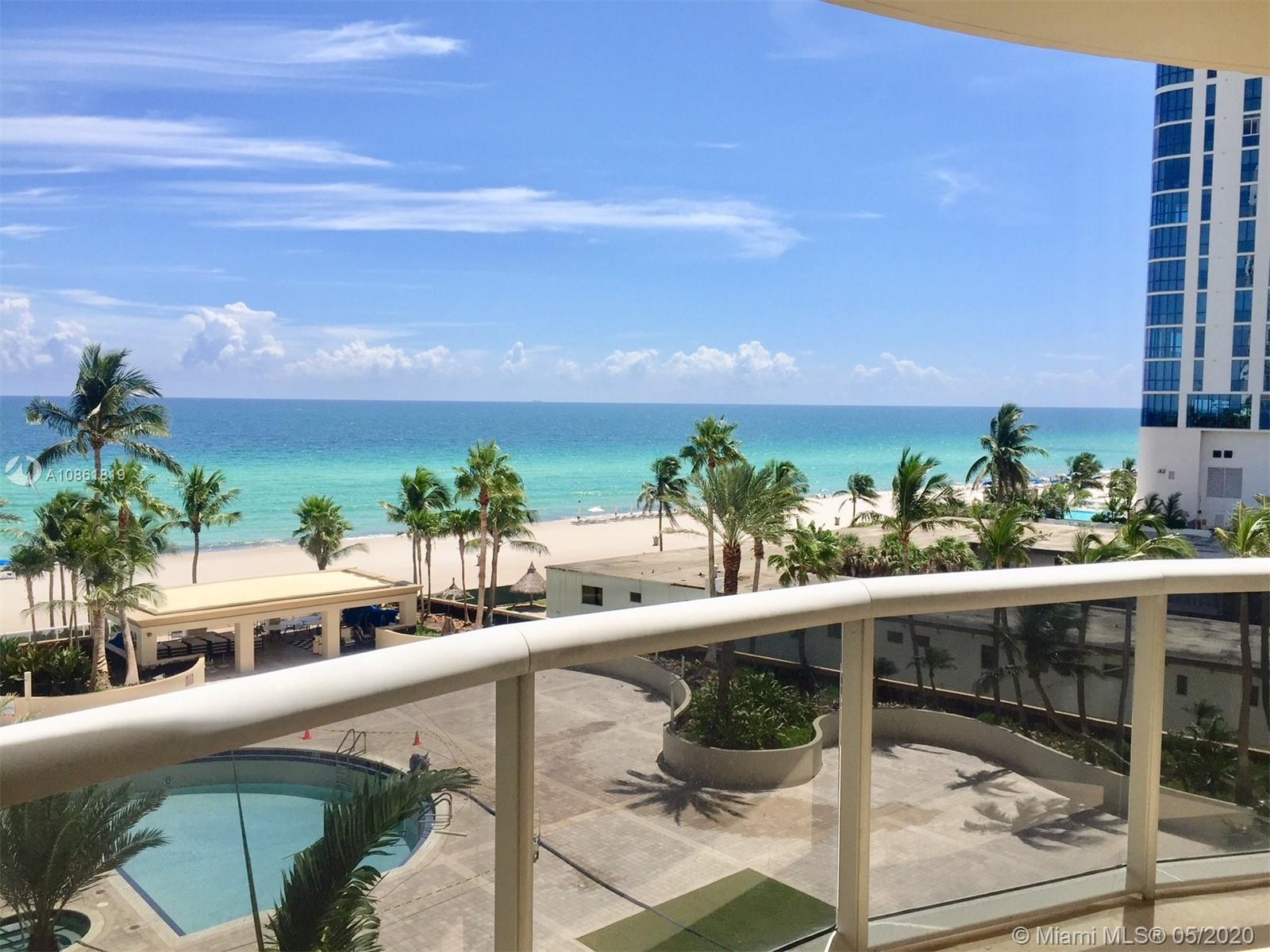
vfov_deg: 48.2
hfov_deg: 61.7
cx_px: 635
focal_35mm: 29
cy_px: 476
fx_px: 1064
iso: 32
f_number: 2.2
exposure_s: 1/3049
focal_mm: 4.15
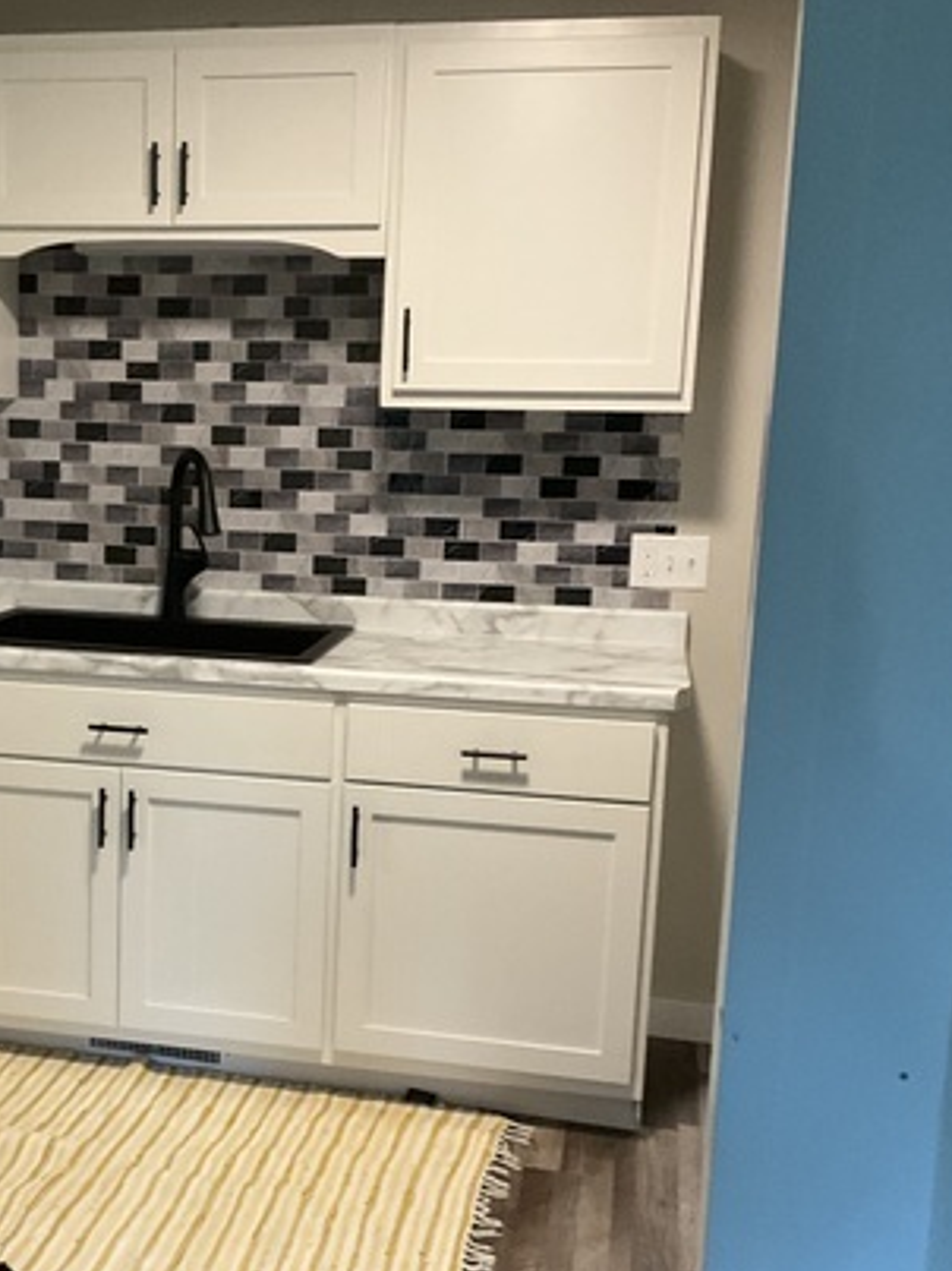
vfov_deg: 39.6
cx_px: 224
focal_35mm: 48
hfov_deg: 29.7
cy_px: 727
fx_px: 1761
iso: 200
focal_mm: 3
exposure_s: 1/60
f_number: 1.8
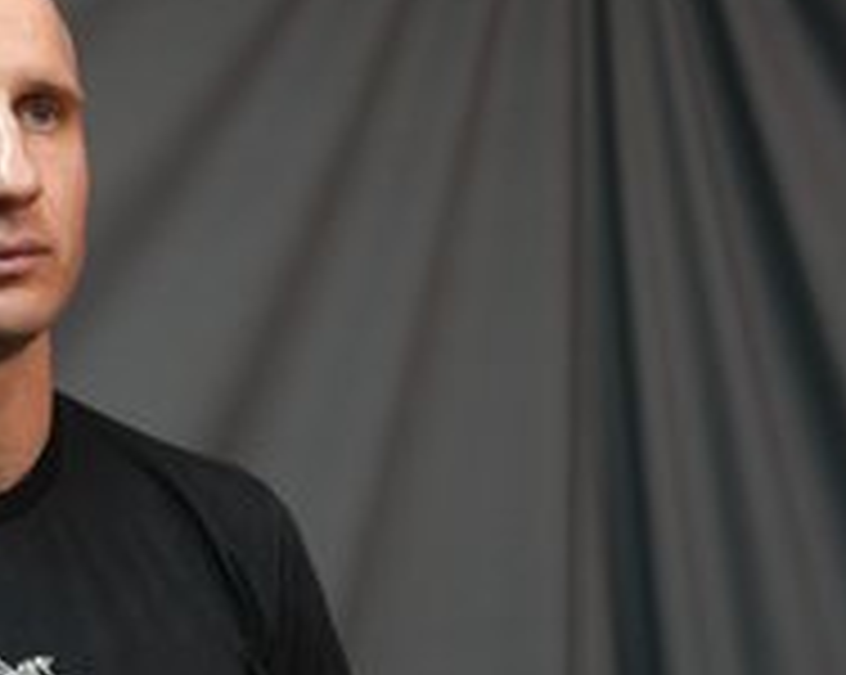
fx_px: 1751
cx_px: -14
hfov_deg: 25.7
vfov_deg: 21.8
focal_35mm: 70
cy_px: 425
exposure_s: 1/160
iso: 1250
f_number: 4
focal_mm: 35
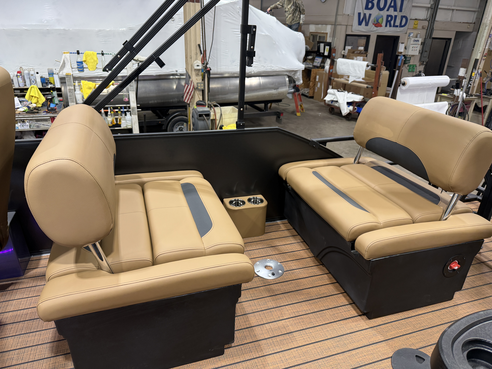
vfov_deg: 56.8
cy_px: 184
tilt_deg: -23.3
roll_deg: -2.0
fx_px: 341
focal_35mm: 24
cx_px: 246
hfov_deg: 71.6
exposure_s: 1/120
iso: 160
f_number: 1.78
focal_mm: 6.76
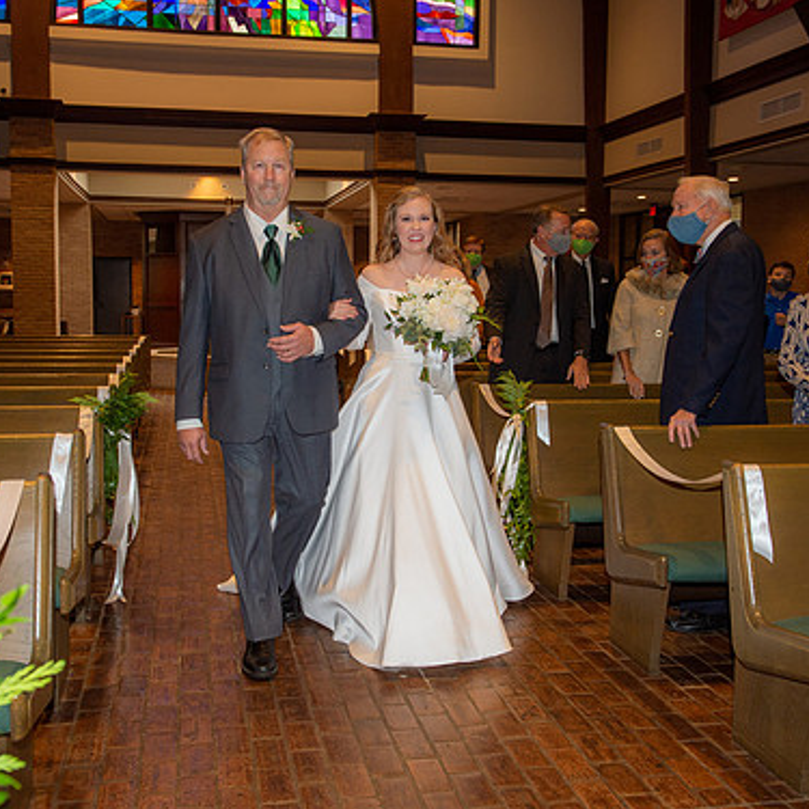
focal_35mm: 42
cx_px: 388
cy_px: 397
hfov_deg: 40.0
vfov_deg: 40.0
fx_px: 1111
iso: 1250
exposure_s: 1/160
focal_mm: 32
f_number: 5.6
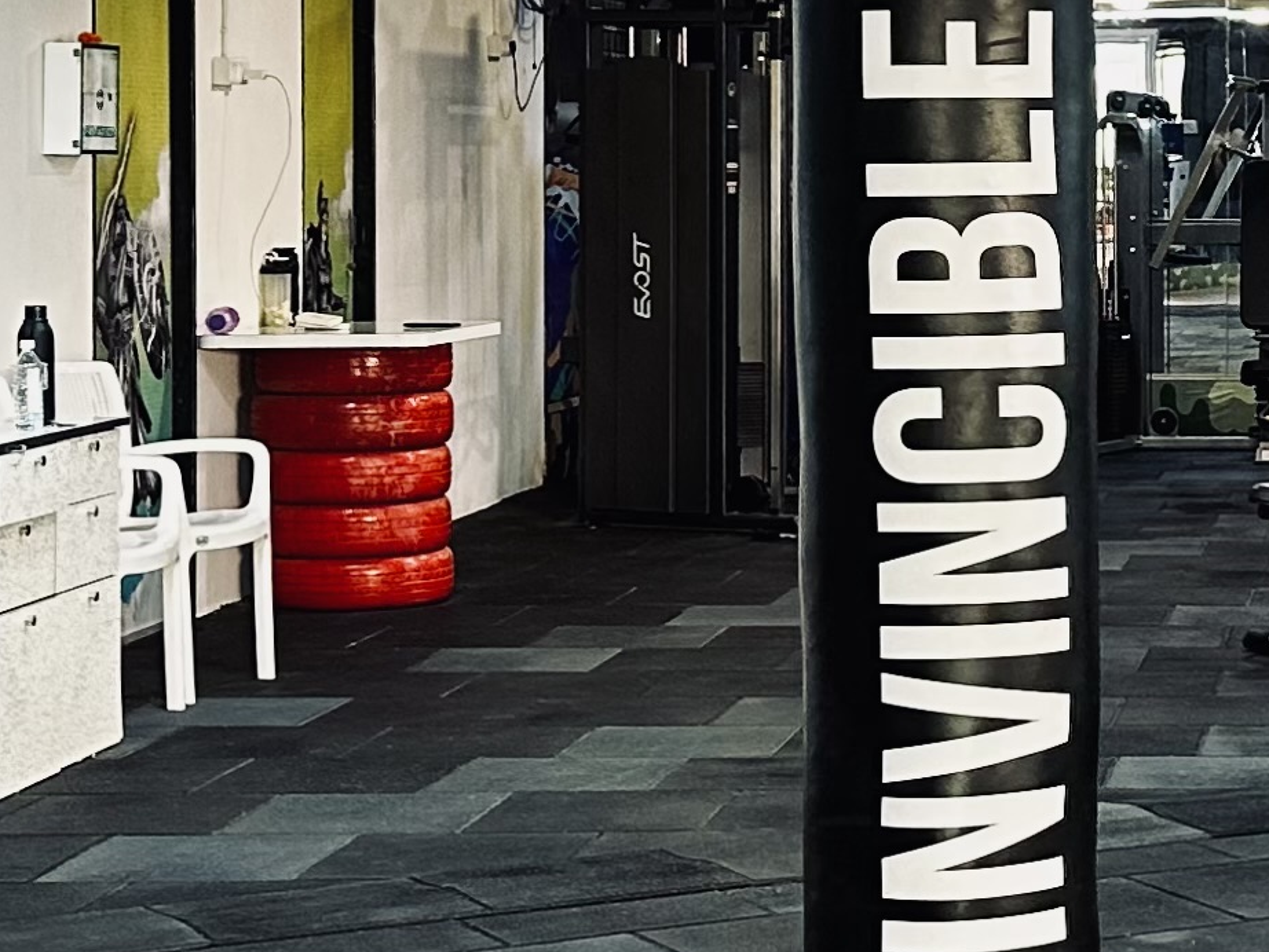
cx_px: 1351
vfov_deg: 14.5
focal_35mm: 102
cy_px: 347
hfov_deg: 18.6
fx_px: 3740
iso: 200
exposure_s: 1/50
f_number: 1.78
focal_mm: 6.86
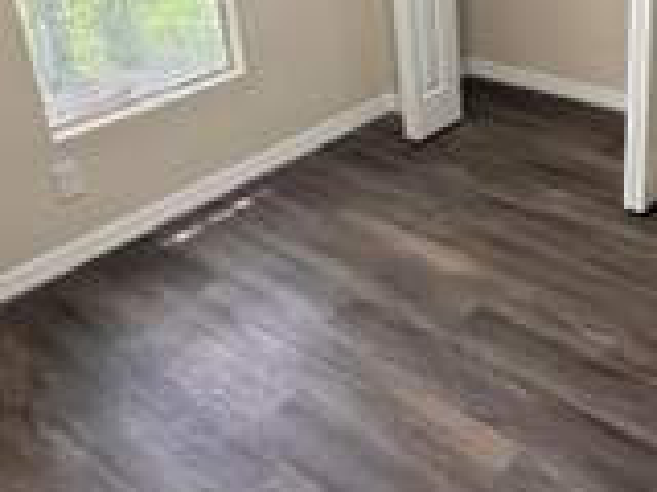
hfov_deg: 43.4
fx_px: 797
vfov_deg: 33.1
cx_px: 493
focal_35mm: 42
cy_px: 78
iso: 250
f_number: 2.2
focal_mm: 2.22
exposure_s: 1/120
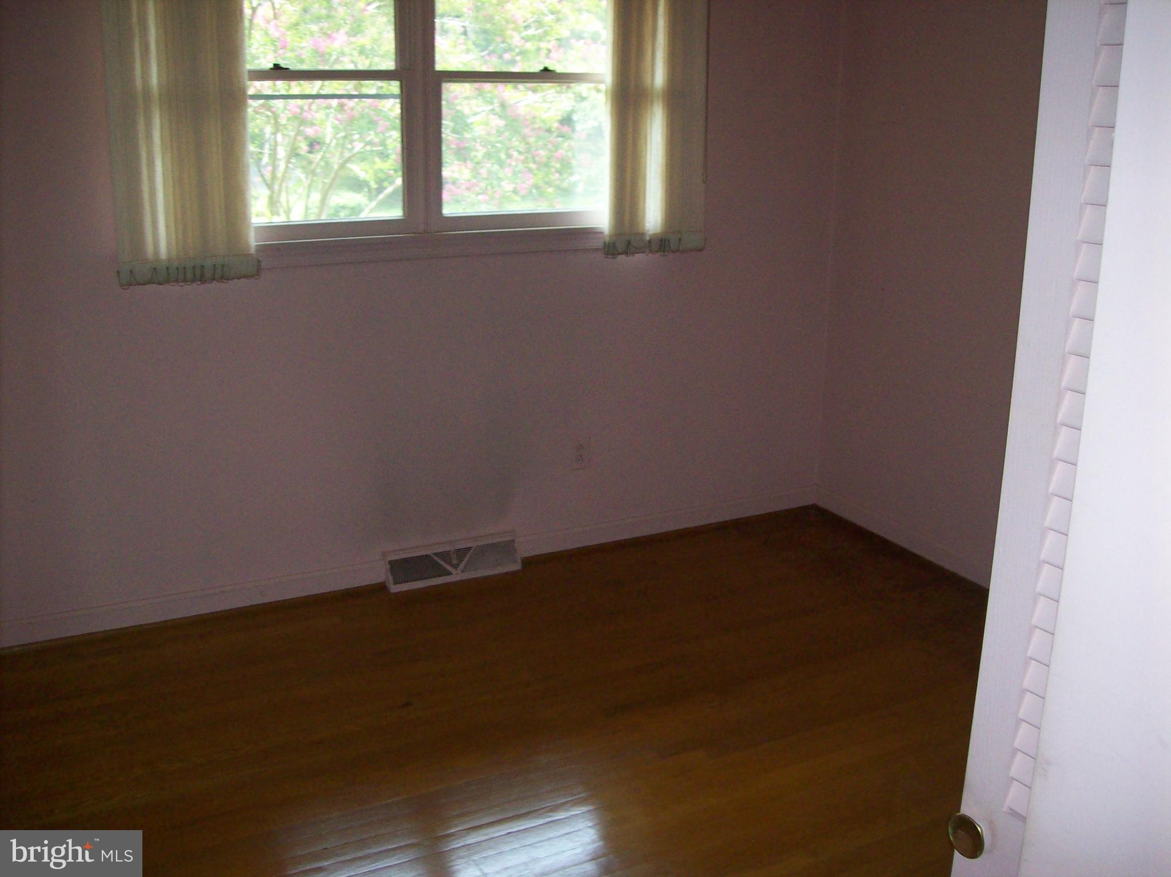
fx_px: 1217
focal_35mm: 36
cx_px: 586
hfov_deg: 51.4
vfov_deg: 39.6
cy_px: 438
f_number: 2.7
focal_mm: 6
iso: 200
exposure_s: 1/64
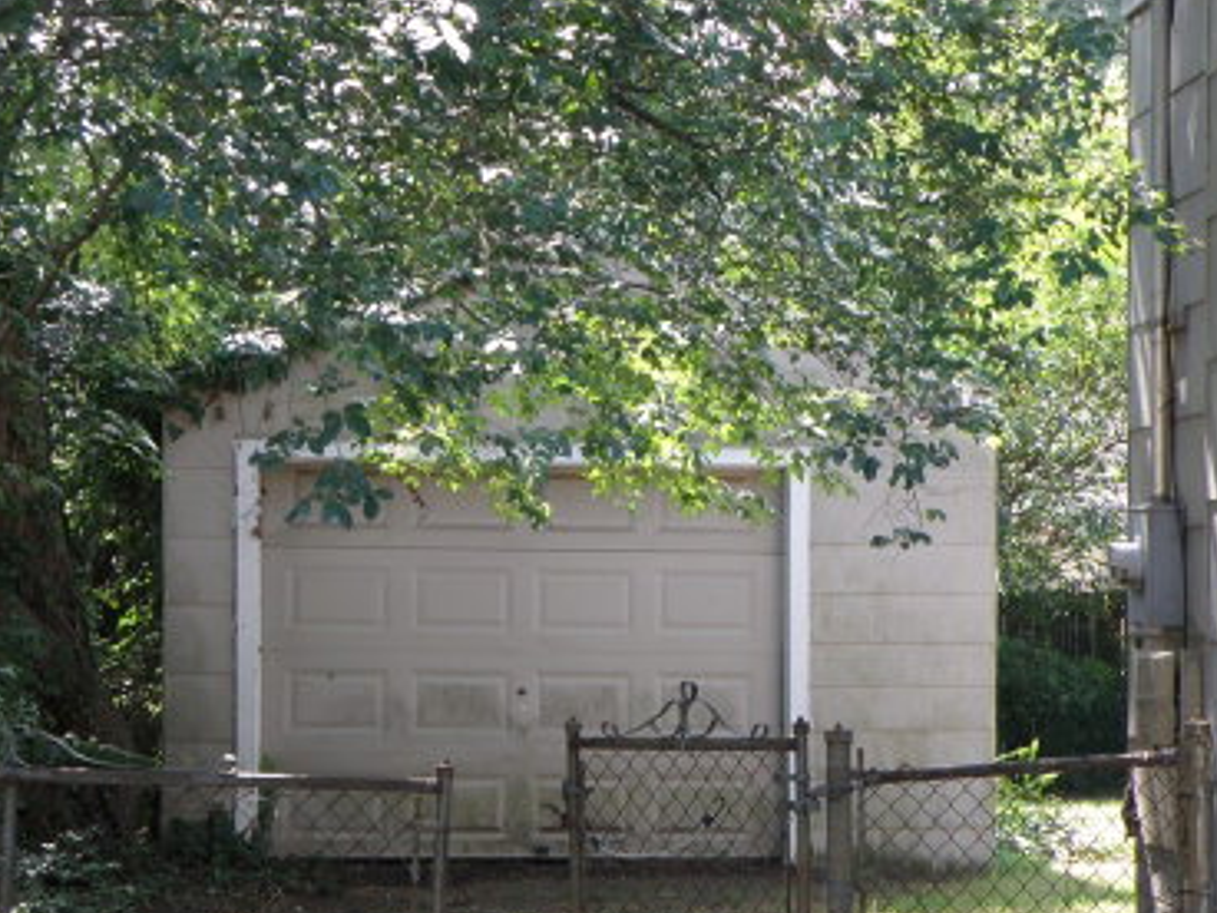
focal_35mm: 96
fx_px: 3375
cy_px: 589
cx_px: 734
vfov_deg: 15.4
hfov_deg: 20.4
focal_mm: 12.24
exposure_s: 1/60
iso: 100
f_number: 3.7
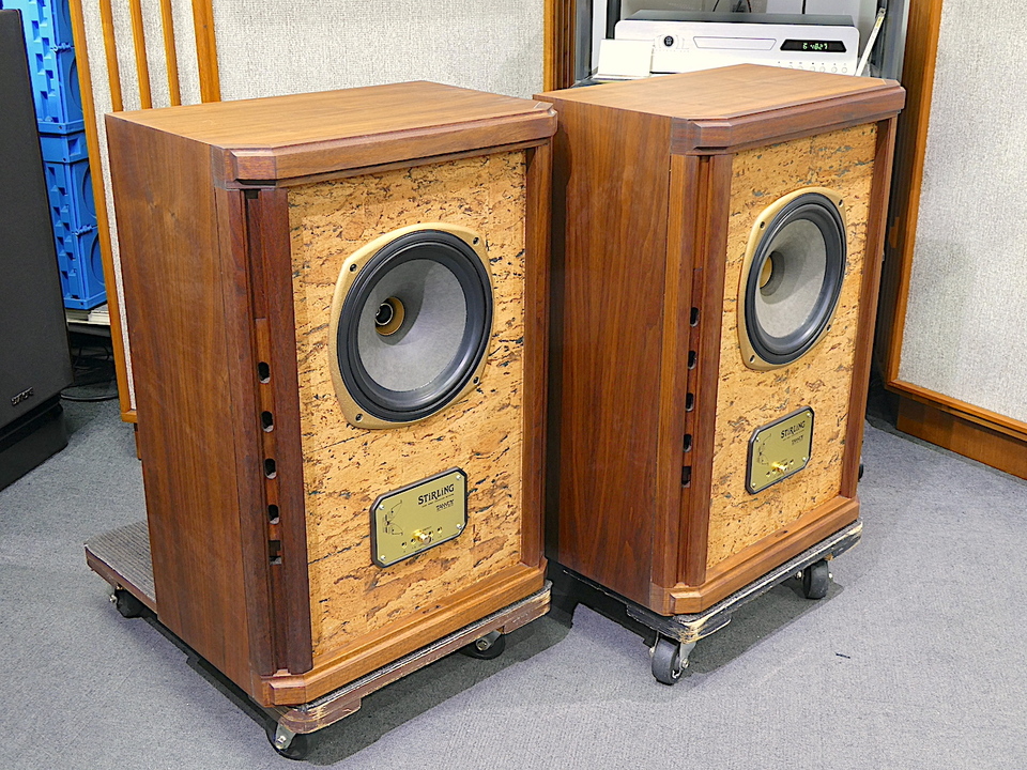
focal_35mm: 40
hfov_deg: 46.8
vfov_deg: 36.0
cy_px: 385
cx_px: 514
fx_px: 1187
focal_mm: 7.2
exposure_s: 1.6
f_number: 5.6
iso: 100
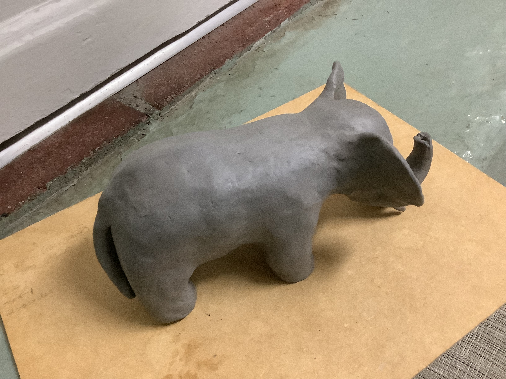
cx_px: 253
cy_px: 190
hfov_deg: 58.4
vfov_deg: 45.4
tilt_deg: -49.0
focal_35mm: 31
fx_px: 453
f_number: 2.4
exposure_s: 1/40
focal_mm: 3.3
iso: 320
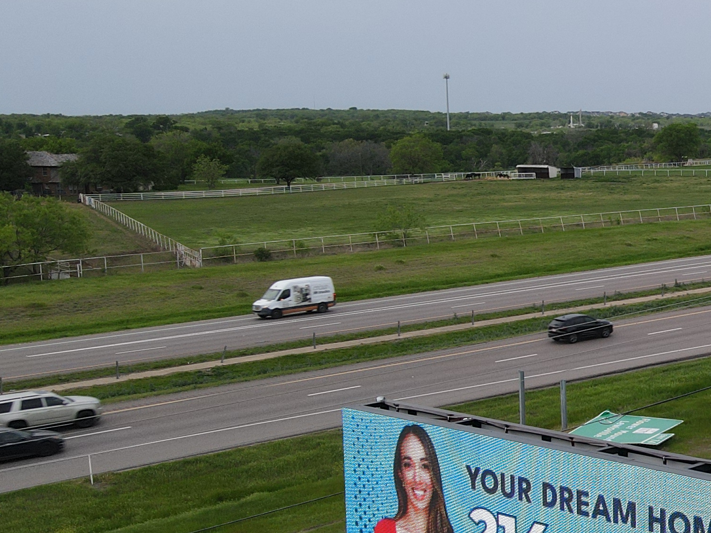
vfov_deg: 22.8
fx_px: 1315
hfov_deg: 26.7
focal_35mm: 64
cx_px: 860
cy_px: 349
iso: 100
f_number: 2.8
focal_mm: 4.5
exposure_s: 1/180
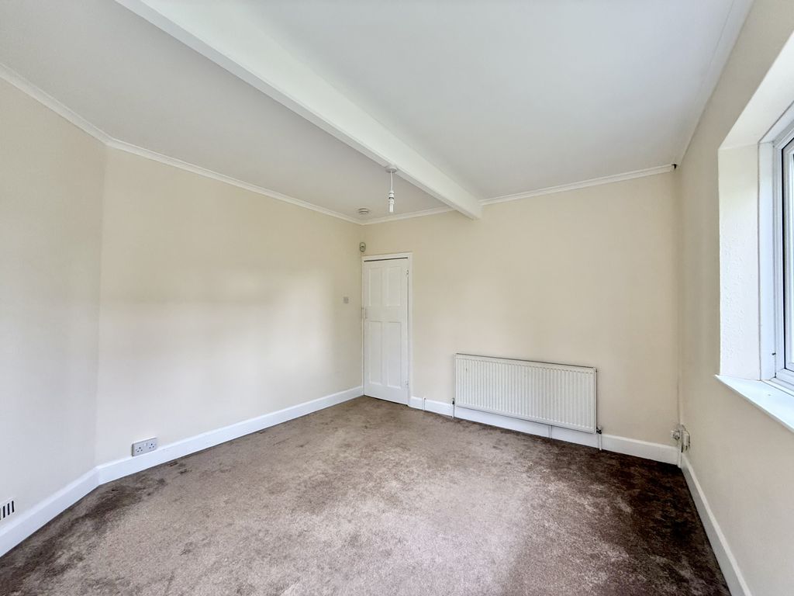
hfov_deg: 102.1
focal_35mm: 14
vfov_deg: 85.7
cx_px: 397
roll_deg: -0.3
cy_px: 298
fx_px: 321
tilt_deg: +0.9
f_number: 2.2
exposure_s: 1/99
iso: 250
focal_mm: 2.22
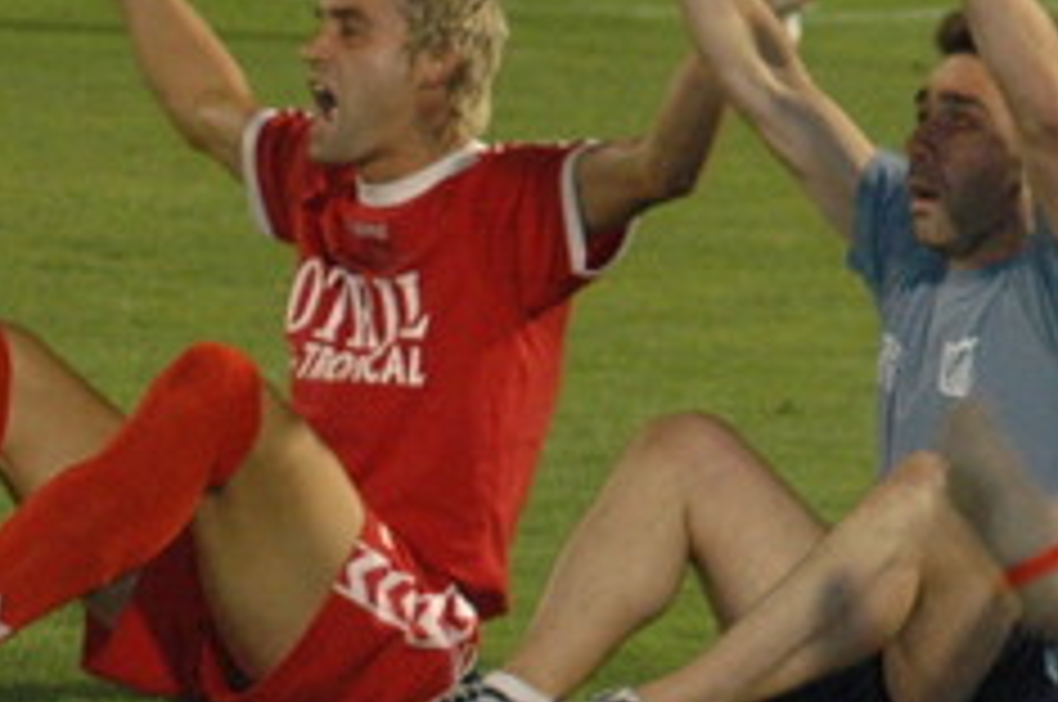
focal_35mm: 510
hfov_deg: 4.0
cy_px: -394
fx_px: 14968
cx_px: 1994
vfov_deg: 2.7
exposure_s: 1/60
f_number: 4.2
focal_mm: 78
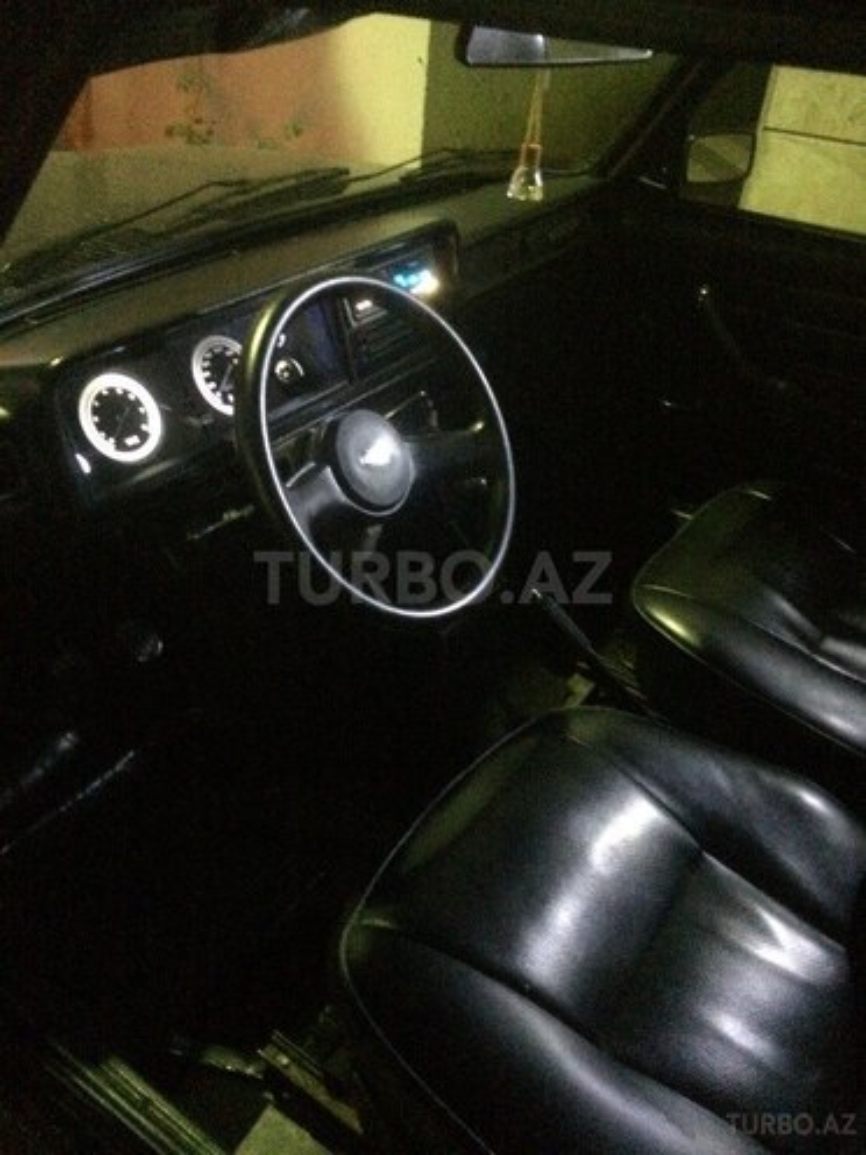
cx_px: 433
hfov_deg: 48.2
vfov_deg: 61.7
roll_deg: -5.9
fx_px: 967
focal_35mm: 29
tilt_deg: -35.9
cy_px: 578
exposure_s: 1/17
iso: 2000
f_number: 2.2
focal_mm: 4.15
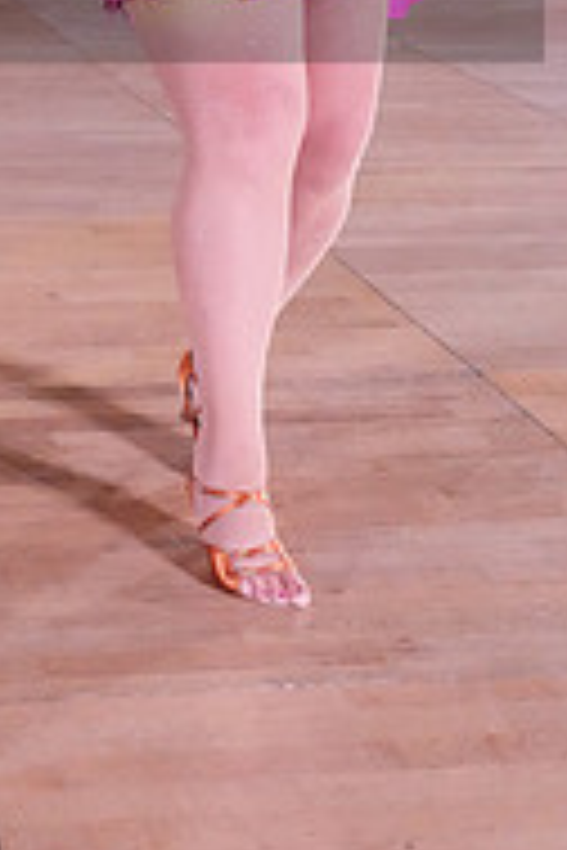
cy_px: -85
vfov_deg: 21.7
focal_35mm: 89
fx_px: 2102
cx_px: -74
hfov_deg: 14.9
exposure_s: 1/400
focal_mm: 29
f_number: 5.6
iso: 8000
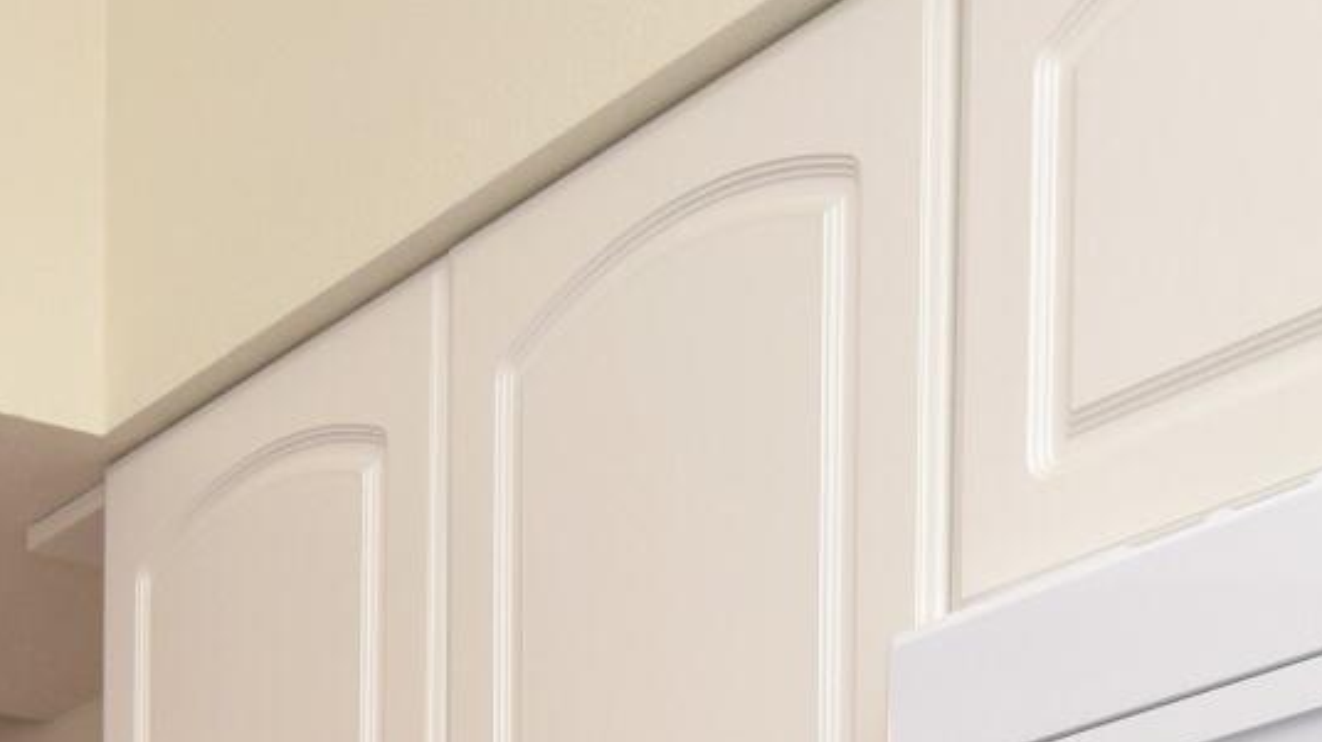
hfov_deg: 23.4
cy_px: 1854
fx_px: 3084
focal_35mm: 88
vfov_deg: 11.2
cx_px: 64
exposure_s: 1/50
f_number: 9
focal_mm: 10
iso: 400
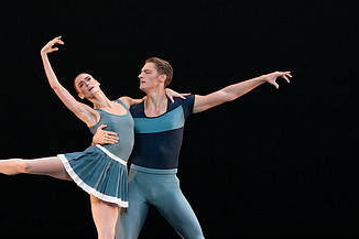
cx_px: 87
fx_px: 5482
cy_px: 132
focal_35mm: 550
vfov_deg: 2.5
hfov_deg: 3.7
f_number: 8
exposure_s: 1/400
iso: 5000
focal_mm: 309
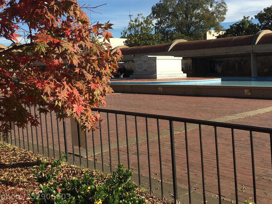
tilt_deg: +1.0
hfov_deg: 43.8
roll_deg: +0.8
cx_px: 140
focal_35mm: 43
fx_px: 338
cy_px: 65
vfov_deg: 33.2
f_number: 2.2
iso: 32
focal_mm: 4.15
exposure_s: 1/1522
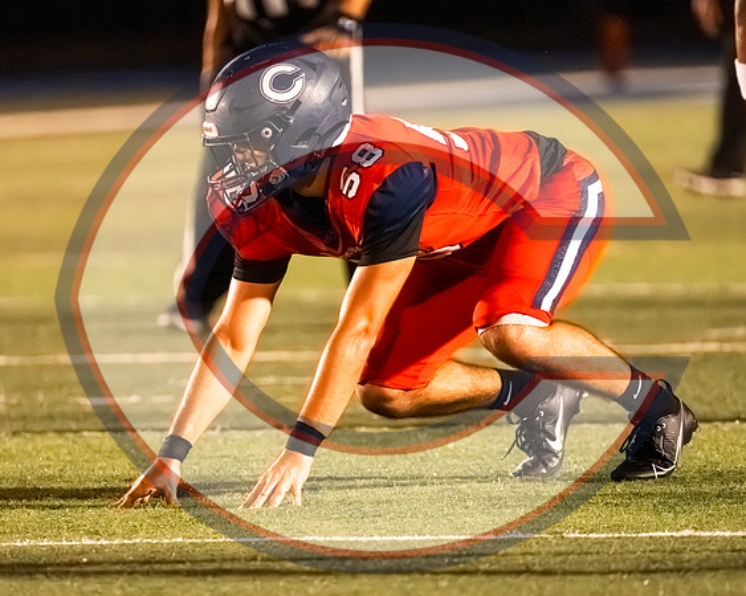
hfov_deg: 3.2
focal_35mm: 597
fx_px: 13173
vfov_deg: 2.6
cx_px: 331
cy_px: 330
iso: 25600
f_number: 4.5
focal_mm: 400
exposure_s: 1/1600
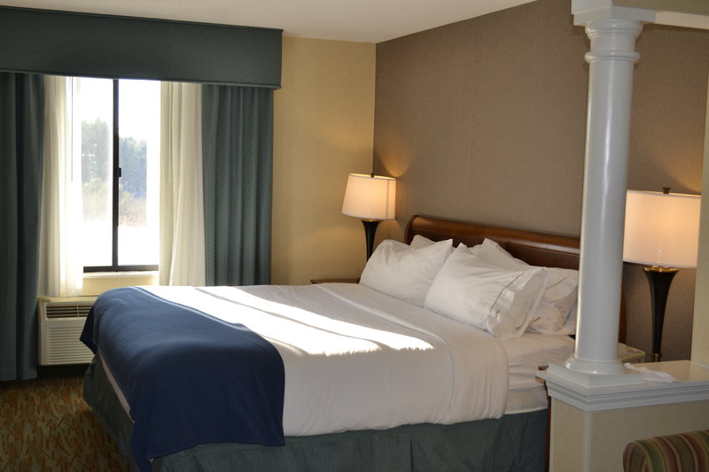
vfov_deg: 30.8
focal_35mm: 44
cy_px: 236
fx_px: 856
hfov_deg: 45.0
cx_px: 354
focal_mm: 29
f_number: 4.5
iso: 400
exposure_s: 1/200
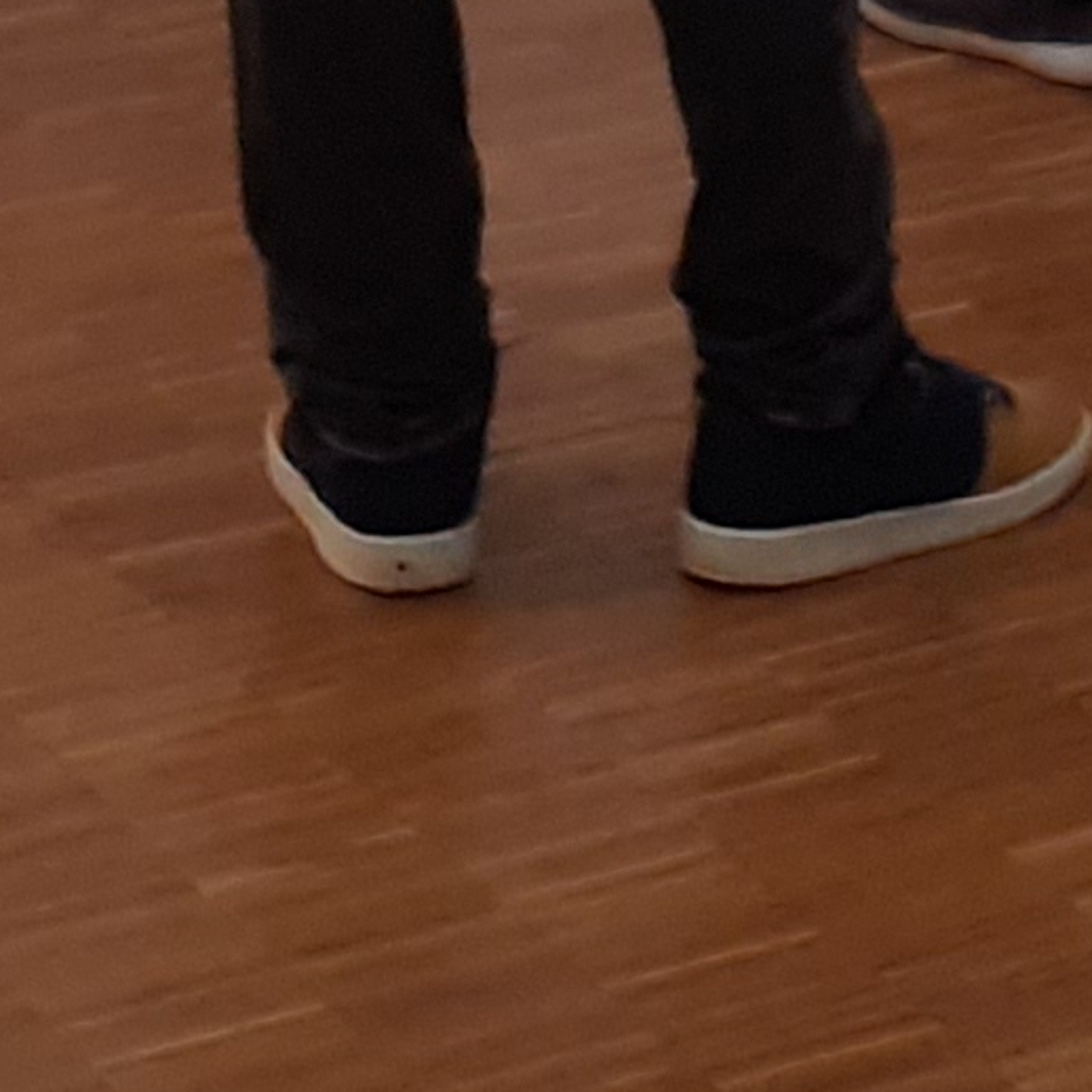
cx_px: 919
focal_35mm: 190
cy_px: -1651
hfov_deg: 9.2
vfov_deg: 8.3
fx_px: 6781
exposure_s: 1/50
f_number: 1.9
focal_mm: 3.6
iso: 80
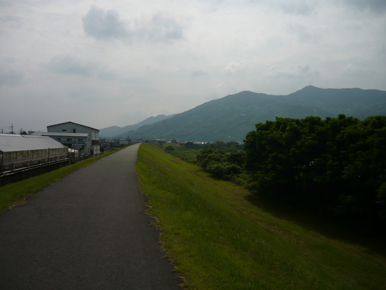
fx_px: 368
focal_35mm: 33
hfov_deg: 55.4
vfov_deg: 42.9
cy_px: 145
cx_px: 193
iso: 100
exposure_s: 1/640
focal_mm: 5.5
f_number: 8
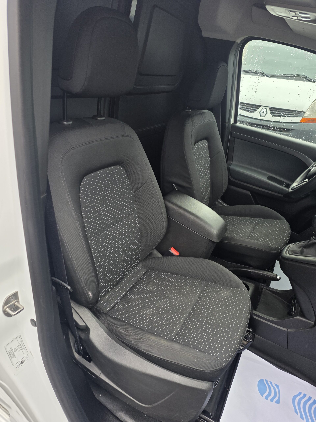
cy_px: 211
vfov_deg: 73.9
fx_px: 280
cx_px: 158
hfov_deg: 58.9
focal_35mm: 23
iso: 80
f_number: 1.7
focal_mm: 6.25
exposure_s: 1/180
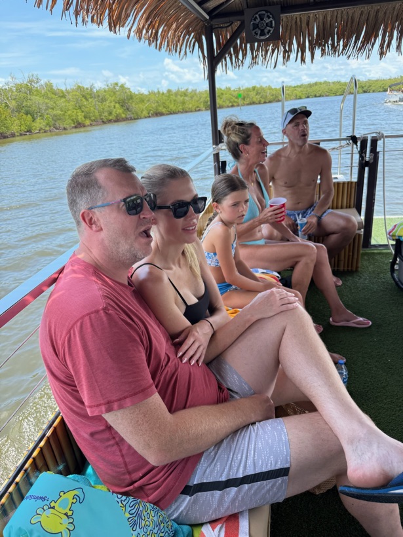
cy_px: 268
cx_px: 202
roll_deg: +5.1
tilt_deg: -23.0
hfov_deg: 56.8
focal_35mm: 24
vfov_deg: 71.6
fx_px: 373
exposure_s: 1/1032
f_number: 1.78
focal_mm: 6.76
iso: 100
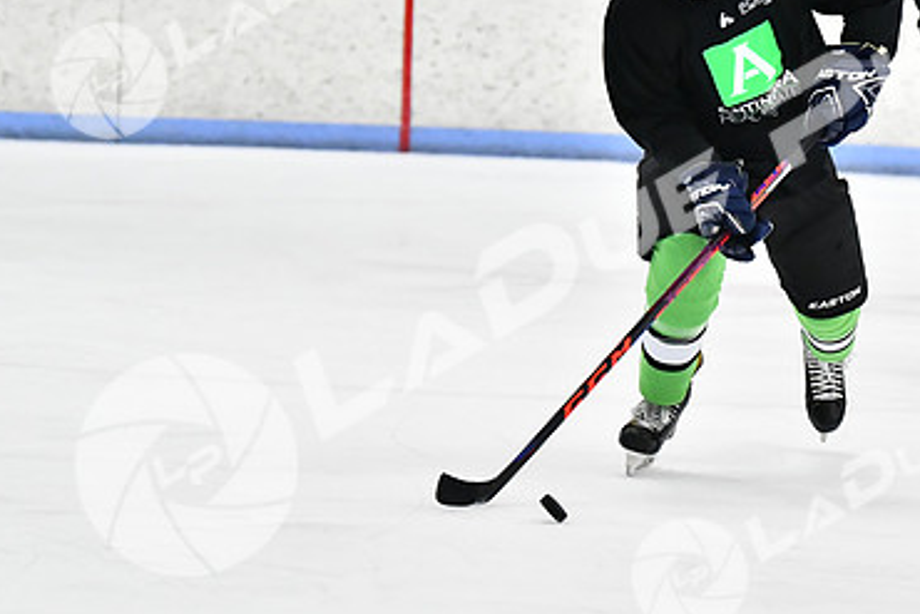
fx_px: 7510
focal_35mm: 294
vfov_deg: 4.7
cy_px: 210
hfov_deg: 7.0
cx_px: 627
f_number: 2.8
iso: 6400
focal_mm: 125
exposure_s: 1/1250
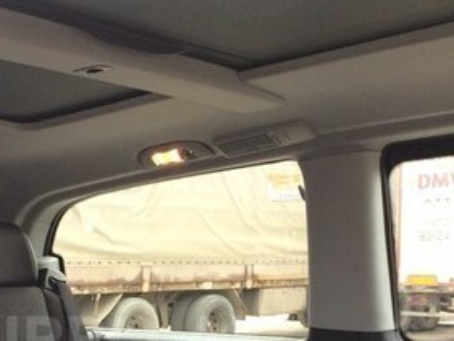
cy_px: 340
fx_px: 892
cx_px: 102
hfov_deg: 28.1
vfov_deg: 20.9
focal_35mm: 68
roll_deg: +0.2
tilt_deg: -6.8
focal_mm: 4.15
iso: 64
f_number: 2.2
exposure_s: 1/100
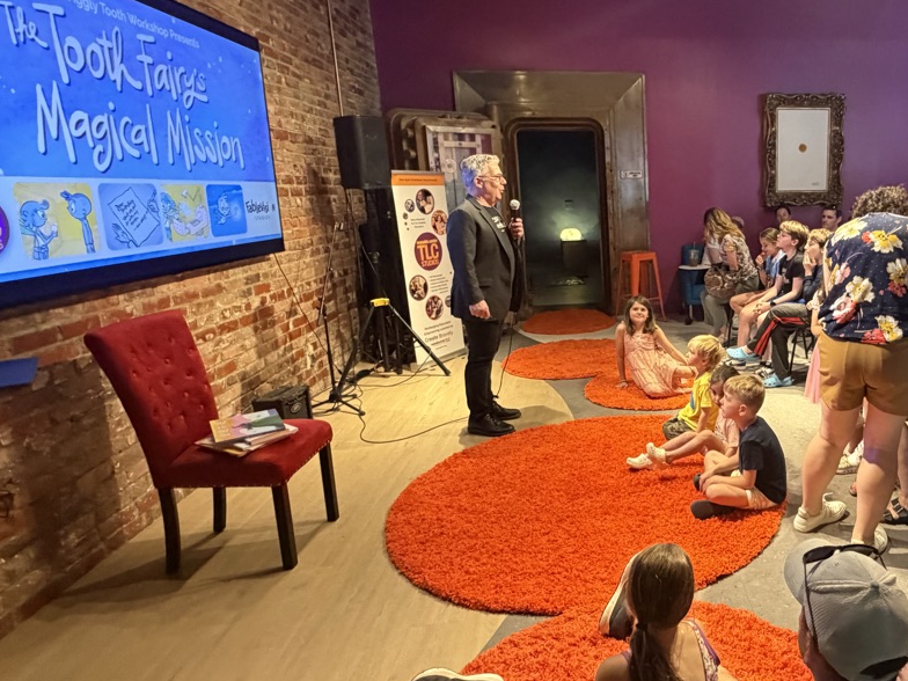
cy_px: 314
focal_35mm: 25
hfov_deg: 64.2
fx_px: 656
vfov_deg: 54.8
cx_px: 706
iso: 500
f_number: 2.2
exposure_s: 1/60
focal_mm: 2.22
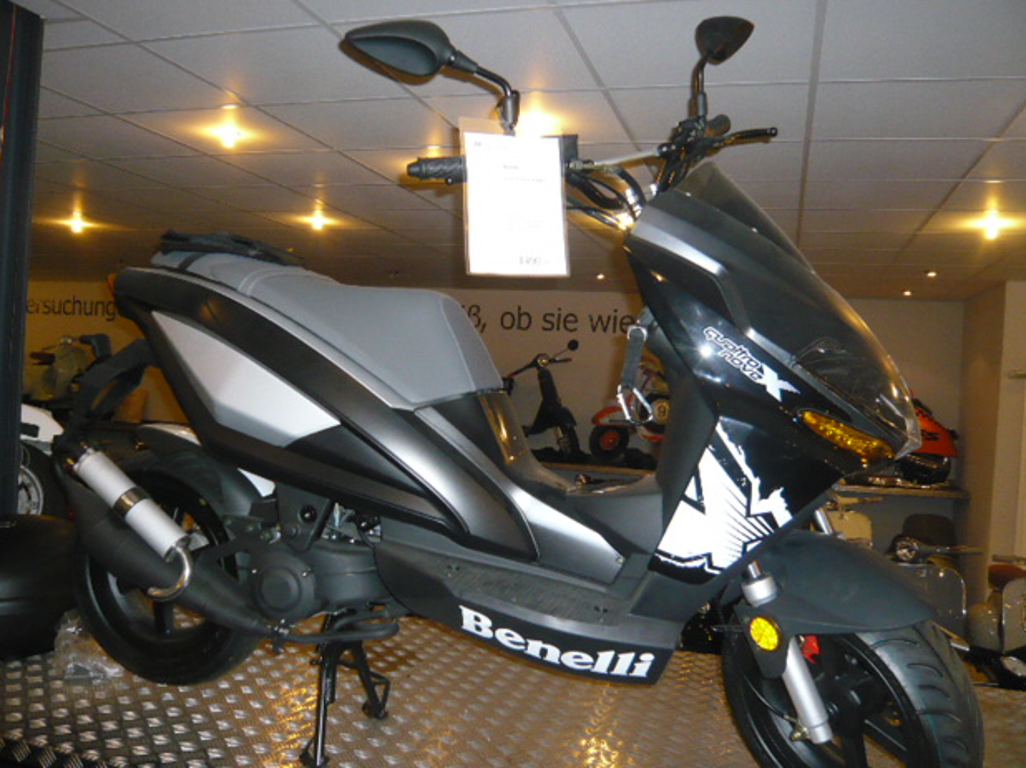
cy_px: 380
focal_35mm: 29
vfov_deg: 48.2
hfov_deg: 61.7
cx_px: 516
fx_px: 859
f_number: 2.8
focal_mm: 4.6
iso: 320
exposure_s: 1/30
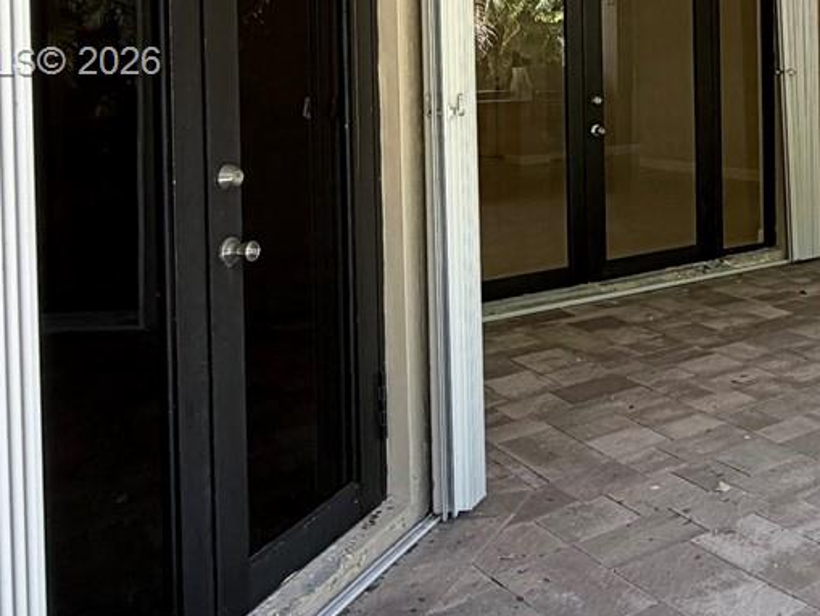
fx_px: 1043
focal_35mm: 44
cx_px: 949
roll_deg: +1.5
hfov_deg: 35.3
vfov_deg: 31.4
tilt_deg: +0.6
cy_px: 65
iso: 64
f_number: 2.2
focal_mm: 2.22
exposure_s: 1/121
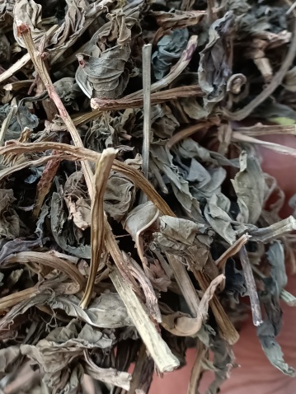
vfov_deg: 32.4
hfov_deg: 24.6
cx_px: 37
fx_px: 661
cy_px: 84
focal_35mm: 58
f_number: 1.8
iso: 314
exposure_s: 1/50
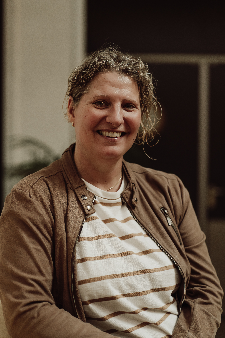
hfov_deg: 16.1
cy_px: 169
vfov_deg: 23.9
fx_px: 797
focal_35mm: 85
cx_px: 112
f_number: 2.8
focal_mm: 85
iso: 800
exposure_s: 1/250
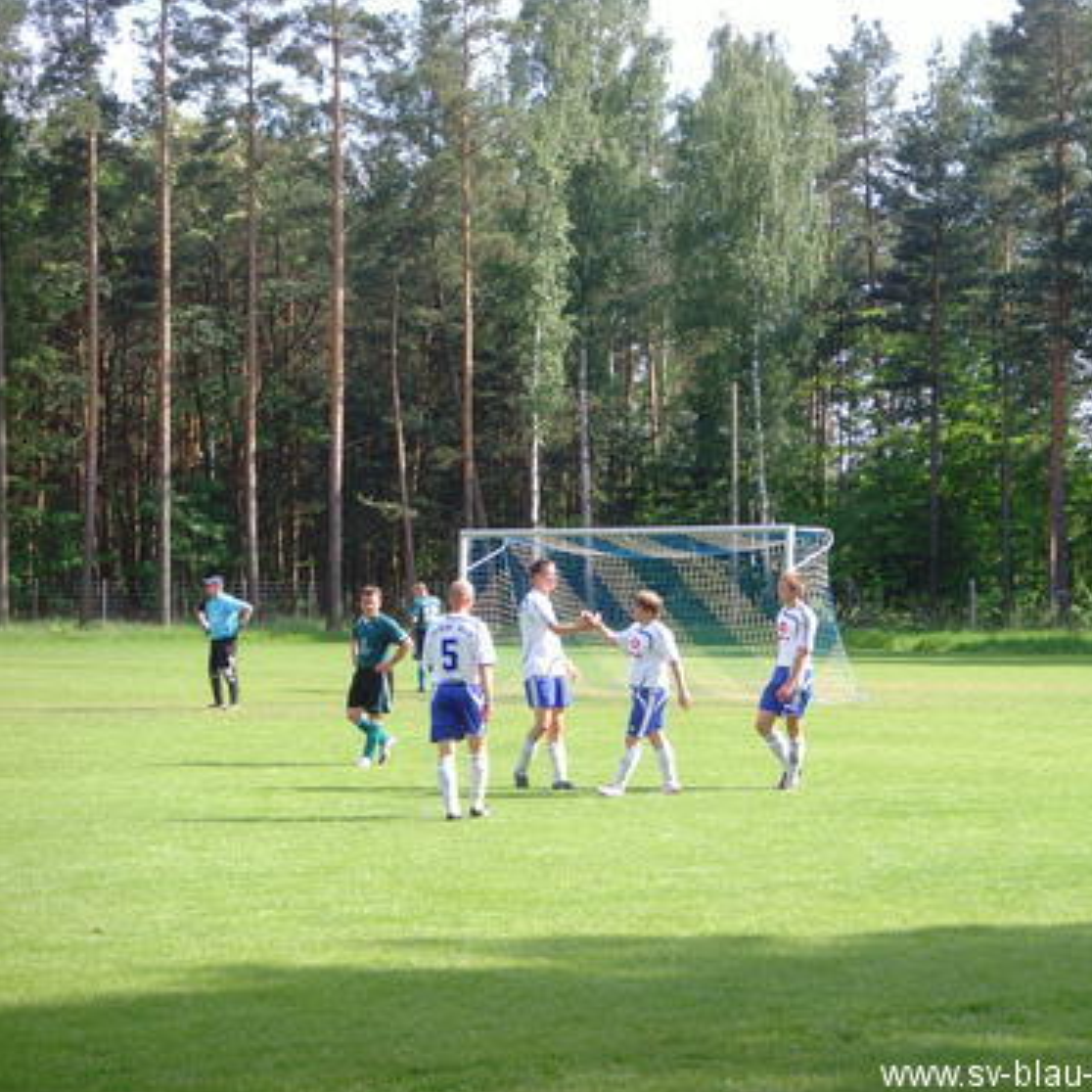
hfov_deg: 18.3
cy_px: 547
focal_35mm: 95
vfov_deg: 18.3
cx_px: 678
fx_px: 3391
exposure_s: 1/180
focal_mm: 13.7
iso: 80
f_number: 4.2
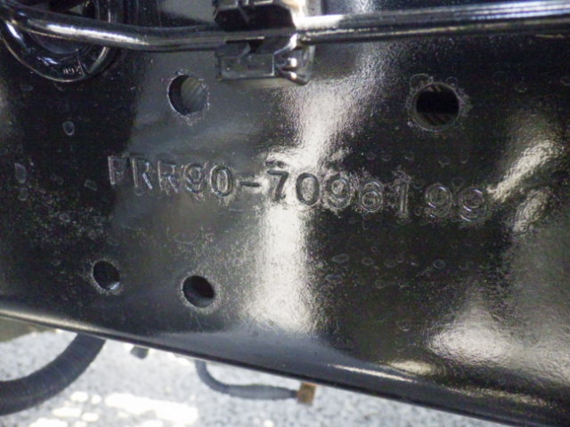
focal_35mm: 34
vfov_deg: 41.8
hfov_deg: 54.0
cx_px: 285
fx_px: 560
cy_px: 214
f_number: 3.8
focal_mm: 6.1
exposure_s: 1/50
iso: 1000
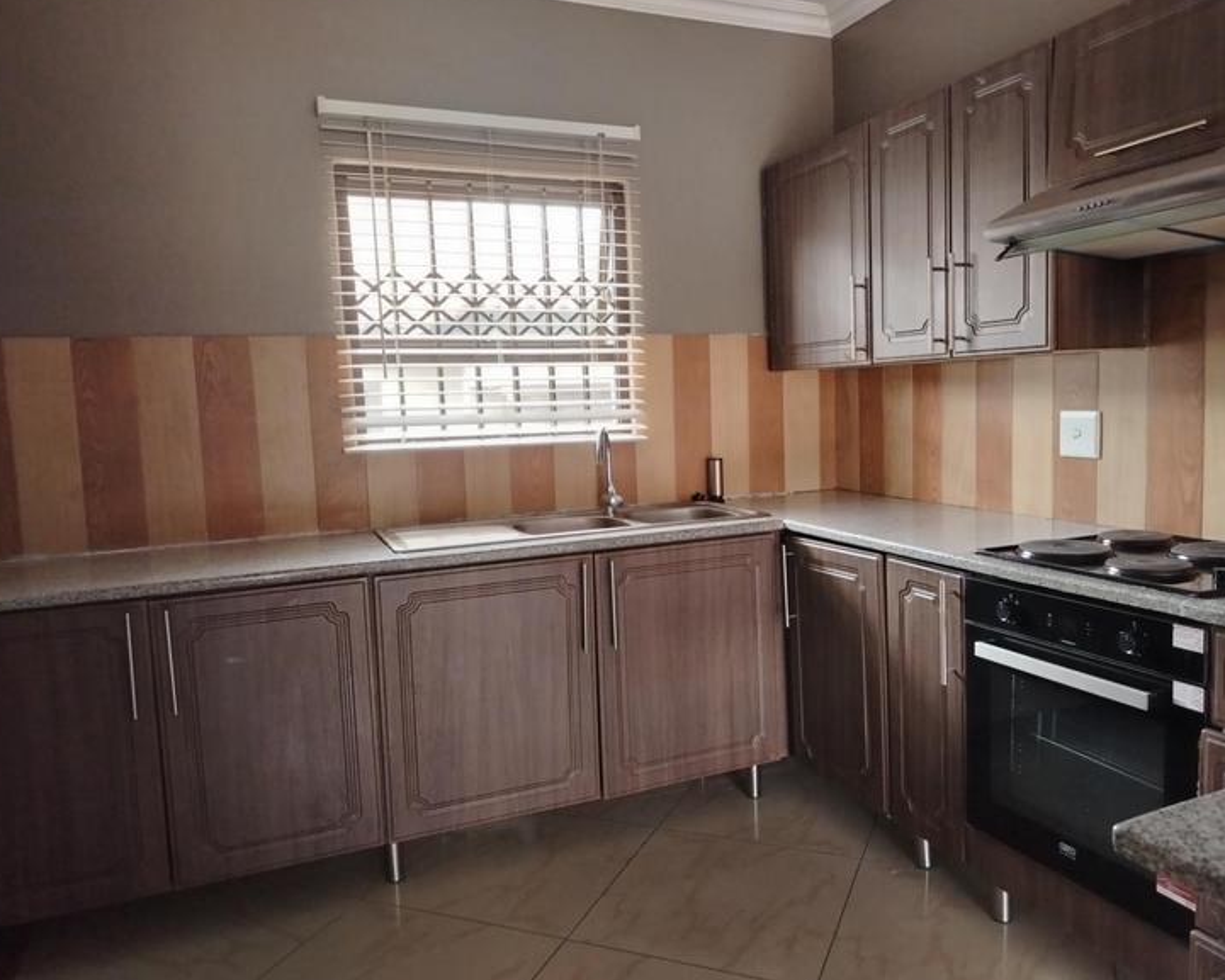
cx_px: 654
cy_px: 484
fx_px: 943
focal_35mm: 26
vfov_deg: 54.9
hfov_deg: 66.0
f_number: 1.75
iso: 1156
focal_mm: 5.25
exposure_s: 1/25
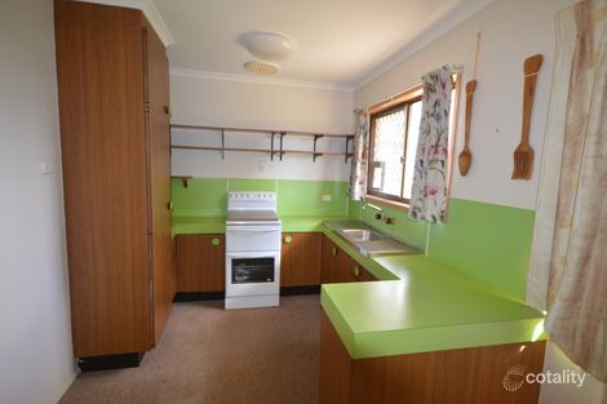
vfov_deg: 67.3
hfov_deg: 90.0
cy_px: 202
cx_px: 304
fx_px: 303
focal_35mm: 18
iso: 560
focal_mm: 12
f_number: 4.5
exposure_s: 1/60
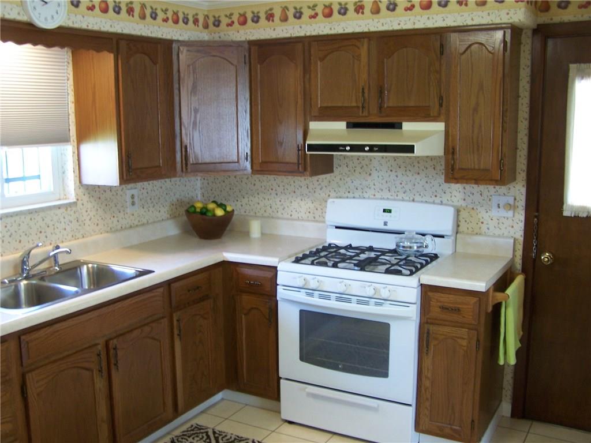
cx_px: 296
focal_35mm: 38
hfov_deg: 49.0
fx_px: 649
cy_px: 222
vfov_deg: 37.7
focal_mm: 6.3
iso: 140
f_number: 2.8
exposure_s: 1/13
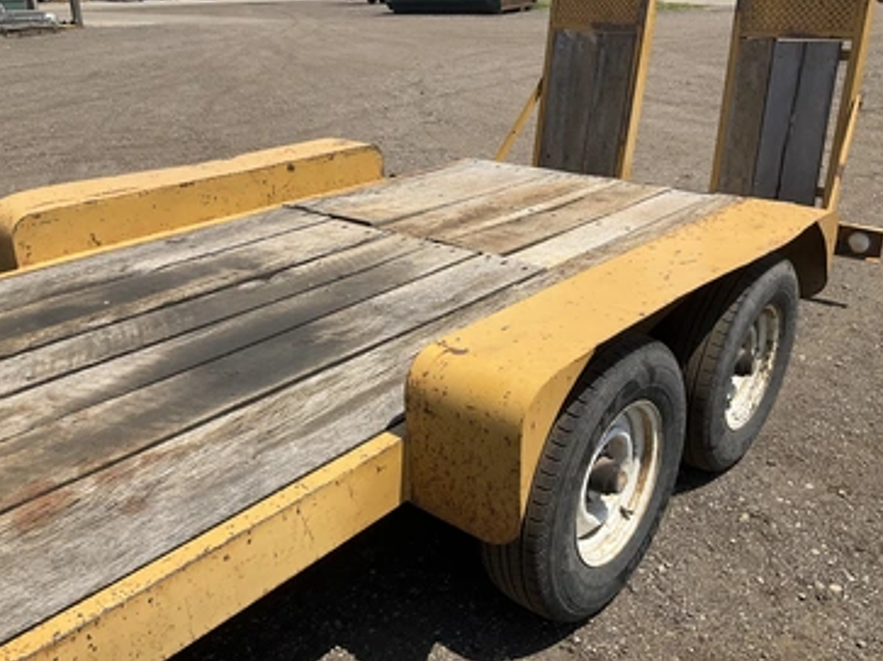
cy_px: 316
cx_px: 423
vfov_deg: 44.1
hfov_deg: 56.8
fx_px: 816
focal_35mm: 32
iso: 25
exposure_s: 1/1848
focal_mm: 3
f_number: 1.8
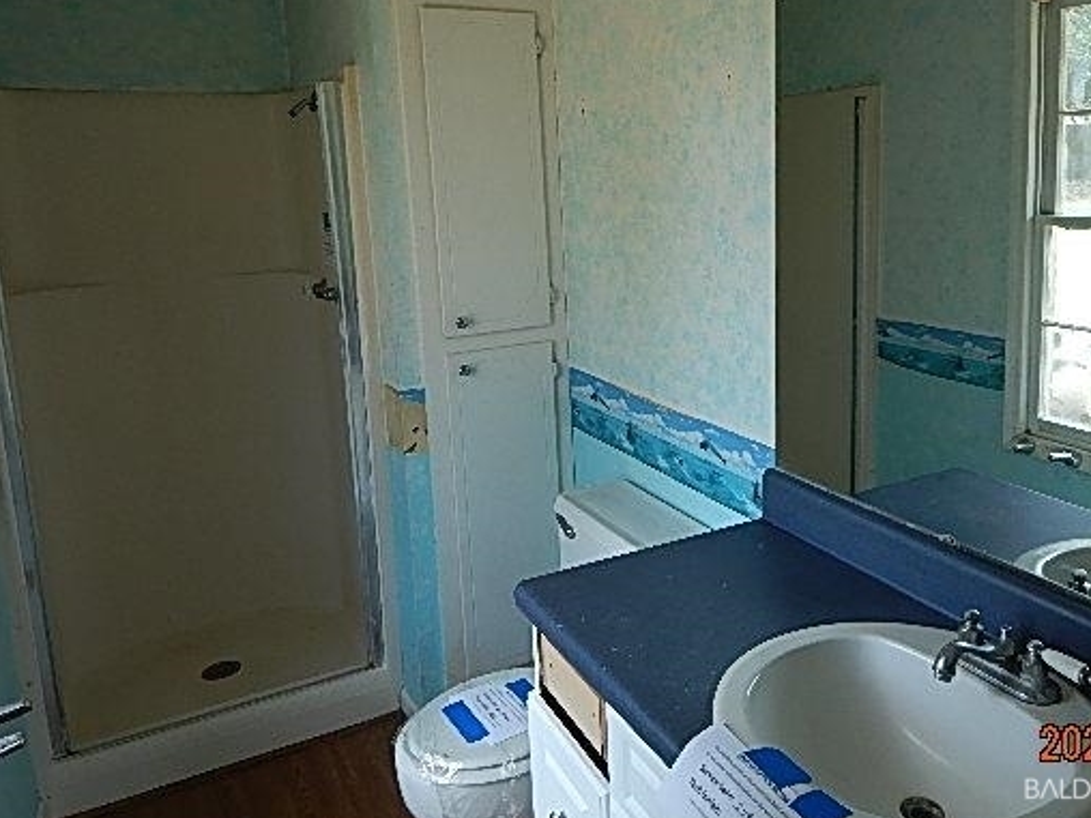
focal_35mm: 29
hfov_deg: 61.2
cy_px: 335
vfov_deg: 48.0
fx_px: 914
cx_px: 649
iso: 125
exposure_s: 1/80
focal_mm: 4
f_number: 3
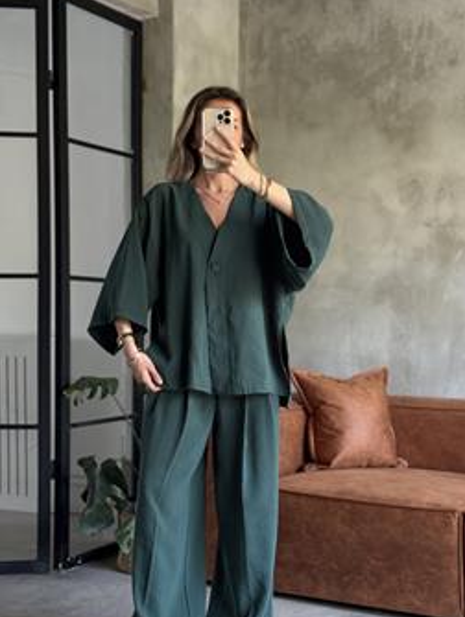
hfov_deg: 24.1
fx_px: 1090
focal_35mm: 61
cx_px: 205
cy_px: 315
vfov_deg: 31.6
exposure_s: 1/60
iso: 200
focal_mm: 6.76
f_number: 1.78
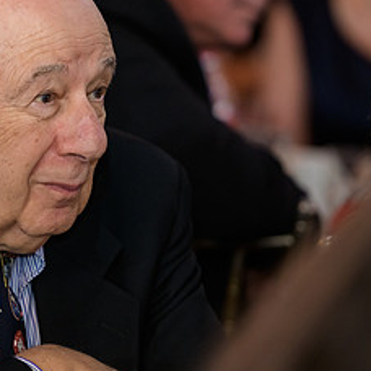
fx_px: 4850
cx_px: 18
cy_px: 160
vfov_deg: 4.4
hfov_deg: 4.4
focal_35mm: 400
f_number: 3.2
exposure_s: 1/125
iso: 1000
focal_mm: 185
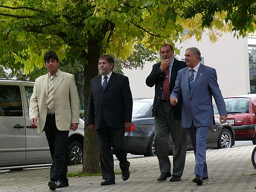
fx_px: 947
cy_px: 96
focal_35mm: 128
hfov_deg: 15.4
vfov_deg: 11.6
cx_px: 128
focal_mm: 15.2
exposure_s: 1/125
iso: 100
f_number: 4
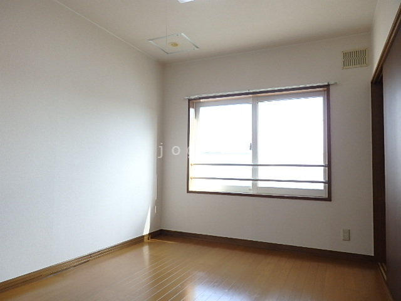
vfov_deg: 54.9
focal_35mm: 25
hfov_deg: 69.4
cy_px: 150
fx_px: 290
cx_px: 200
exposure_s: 1/80
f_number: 3
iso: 125
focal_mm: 4.5
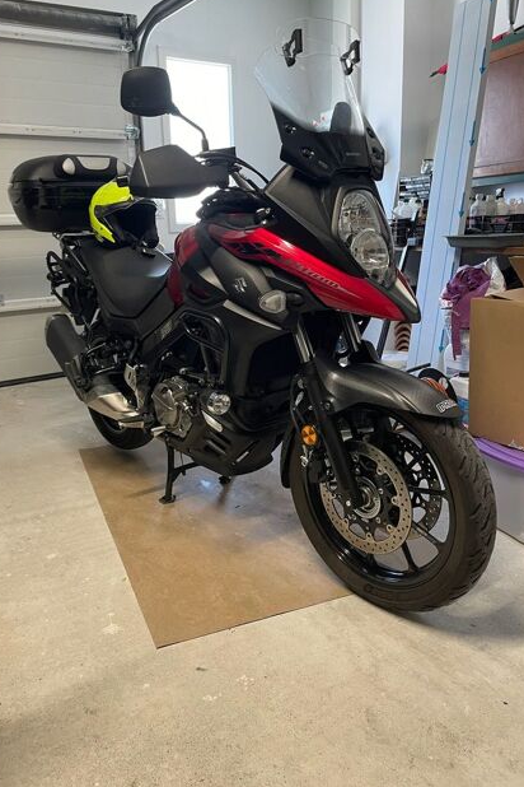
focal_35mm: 28
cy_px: 391
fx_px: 611
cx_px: 245
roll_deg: +4.0
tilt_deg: -15.0
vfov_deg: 65.5
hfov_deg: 46.4
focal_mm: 4.2
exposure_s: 1/50
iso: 160
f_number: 1.6
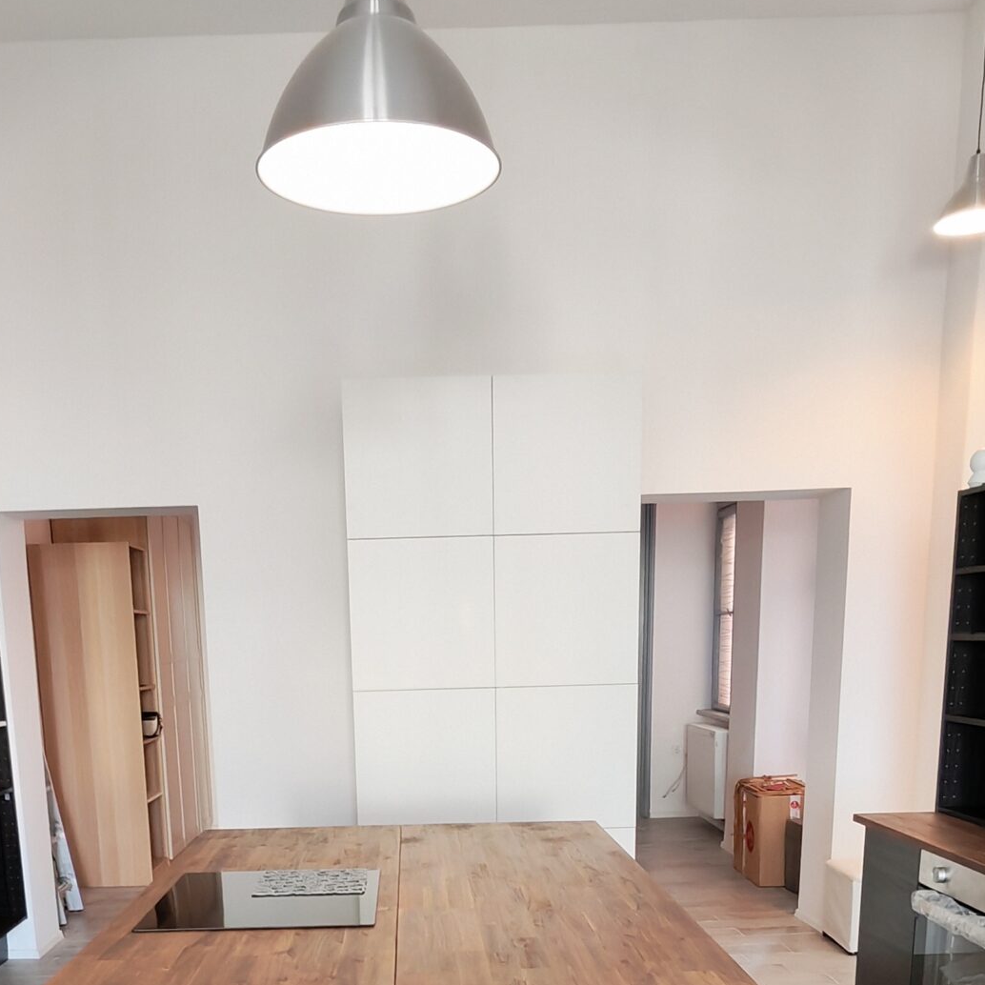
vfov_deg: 43.2
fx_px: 1127
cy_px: 885
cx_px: 413
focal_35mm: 35
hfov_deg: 47.0
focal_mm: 1.96
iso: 125
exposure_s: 1/33
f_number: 2.2
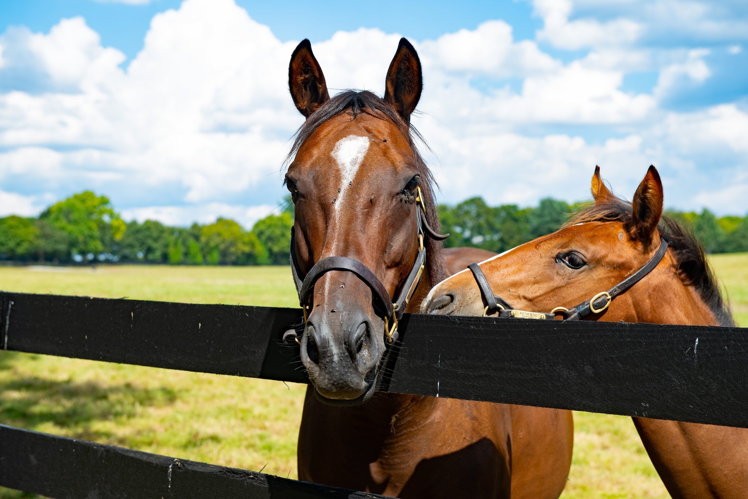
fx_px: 1288
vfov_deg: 21.9
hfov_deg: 32.4
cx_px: 374
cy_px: 250
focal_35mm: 62
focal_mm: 62
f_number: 6.3
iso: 100
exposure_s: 1/160
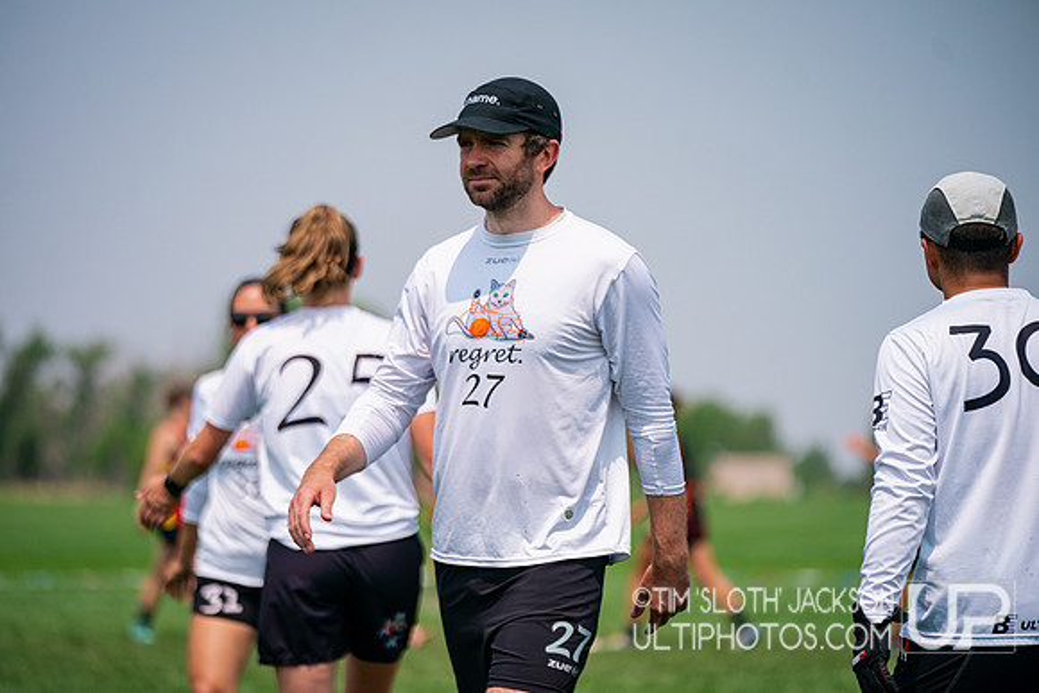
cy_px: 346
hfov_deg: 13.5
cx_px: 520
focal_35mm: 152
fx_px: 4388
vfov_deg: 9.0
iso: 400
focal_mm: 152
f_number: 2.8
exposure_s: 1/8000
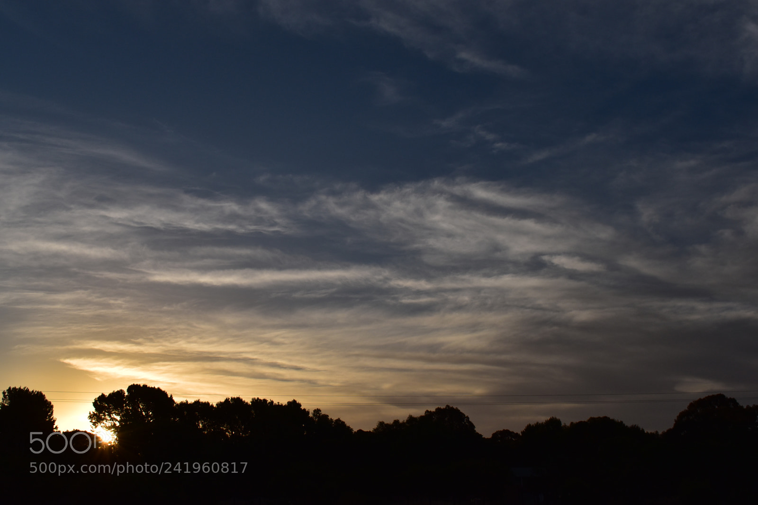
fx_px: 916
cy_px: 252
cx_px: 379
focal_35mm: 44
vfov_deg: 30.9
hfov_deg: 45.0
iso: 200
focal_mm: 29
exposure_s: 1/1600
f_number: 10
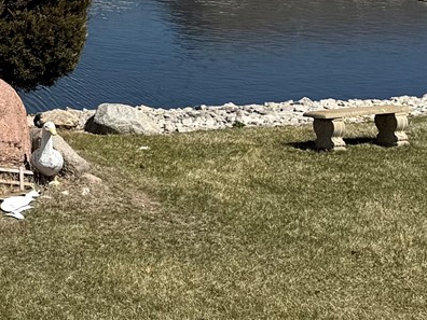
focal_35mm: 124
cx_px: -347
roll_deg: +0.4
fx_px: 1530
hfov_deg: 14.1
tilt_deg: -4.1
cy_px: -127
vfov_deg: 11.6
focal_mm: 6.76
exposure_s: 1/8130
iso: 80
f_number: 1.78
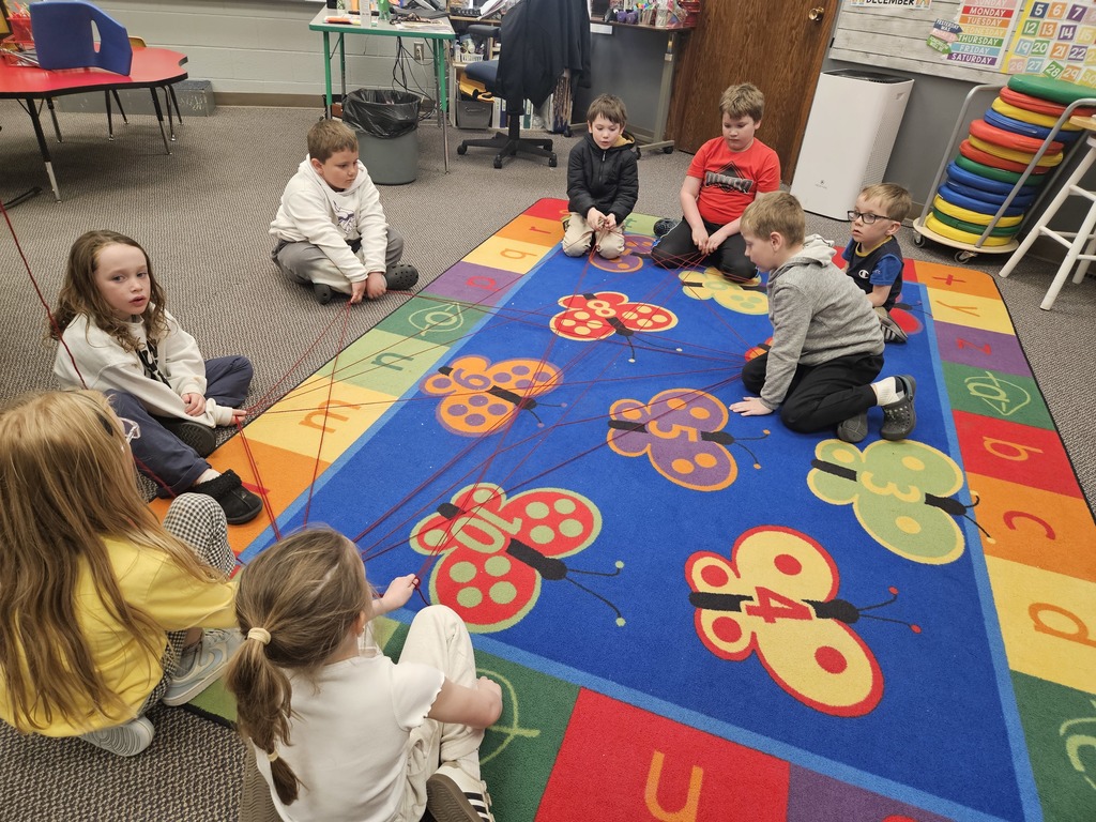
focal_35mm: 23
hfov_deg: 73.9
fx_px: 728
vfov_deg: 58.9
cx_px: 548
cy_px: 411
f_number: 1.8
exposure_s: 1/120
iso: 200
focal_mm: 5.4
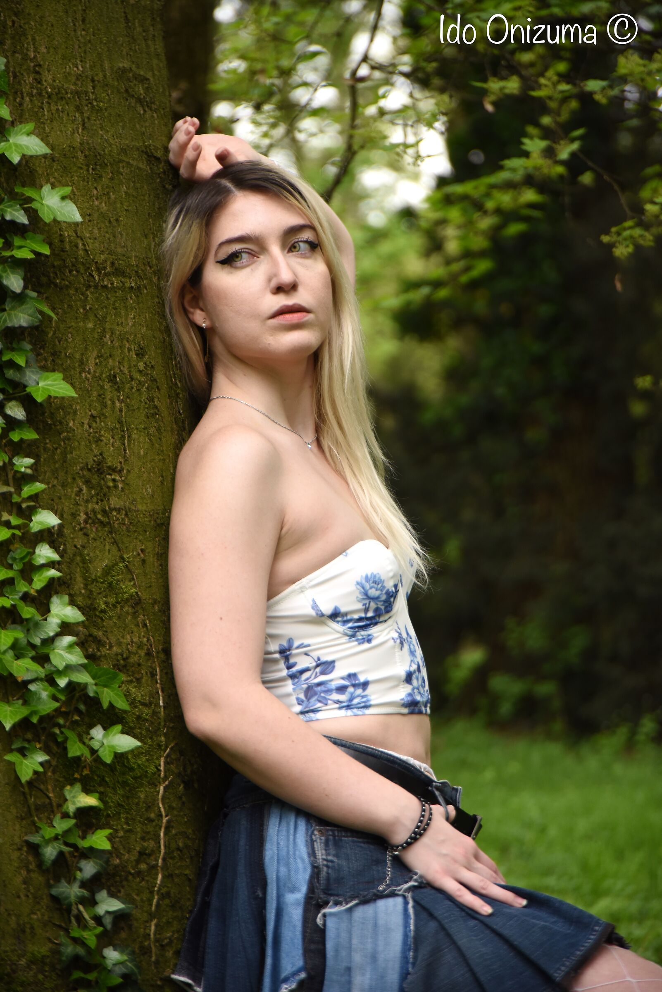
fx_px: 3307
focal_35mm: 120
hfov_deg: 11.4
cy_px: 496
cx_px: 331
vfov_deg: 17.1
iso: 1000
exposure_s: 1/250
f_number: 5.6
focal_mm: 120
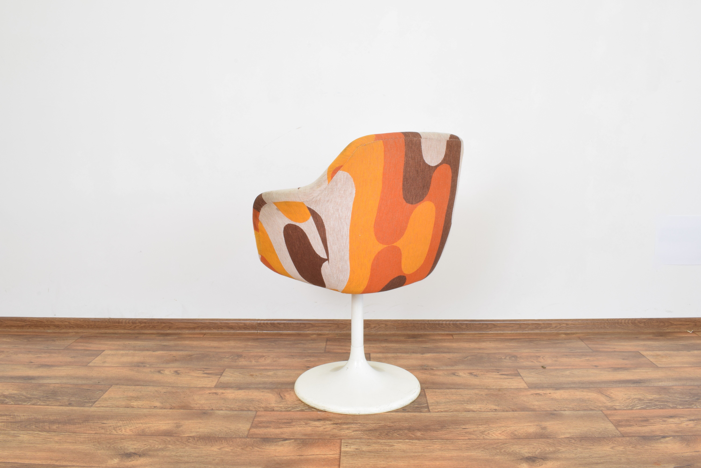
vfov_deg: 43.6
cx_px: 350
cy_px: 234
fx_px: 584
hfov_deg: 61.9
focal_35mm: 30
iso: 100
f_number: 25
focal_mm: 20
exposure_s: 4
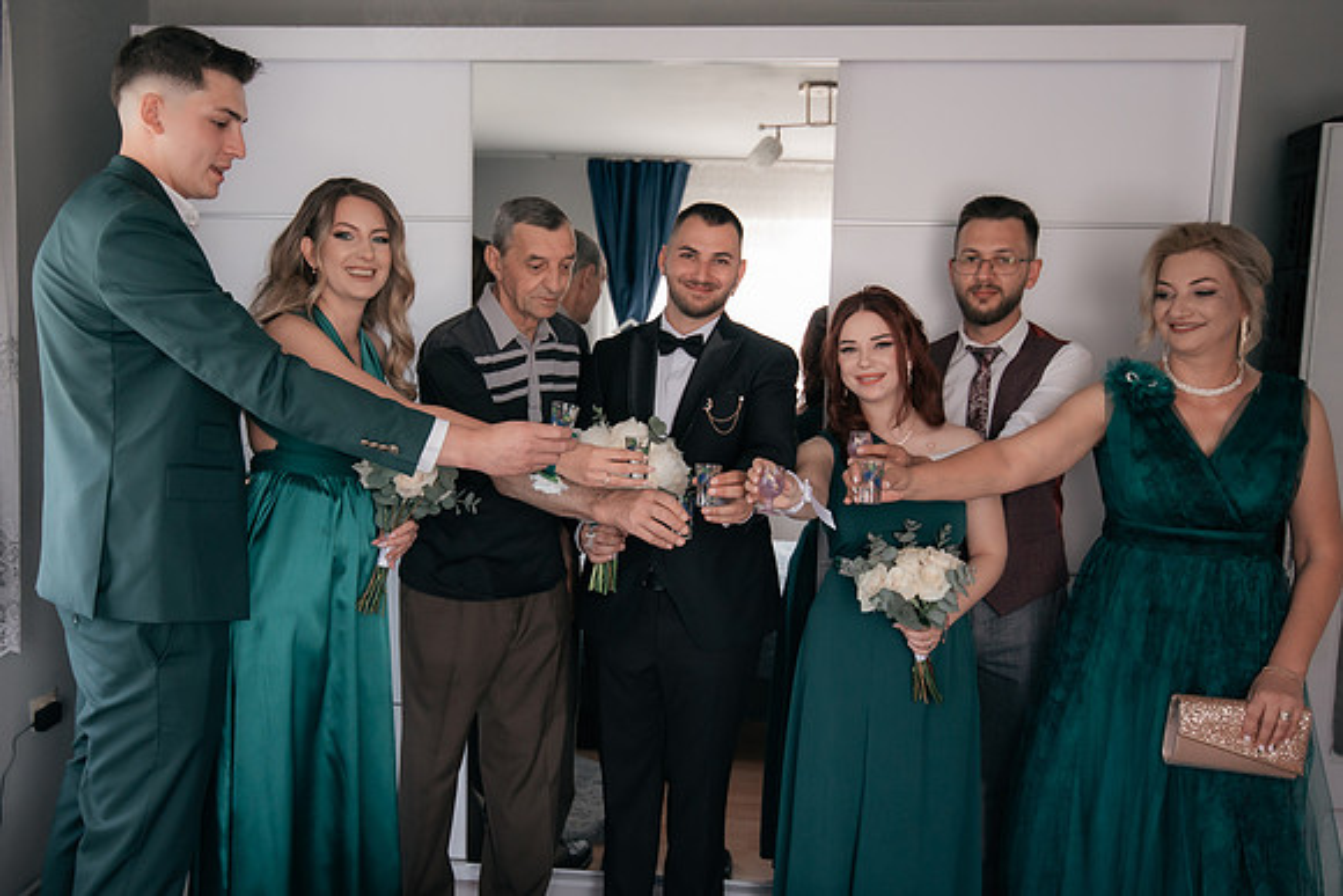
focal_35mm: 32
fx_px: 1180
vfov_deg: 41.6
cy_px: 473
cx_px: 597
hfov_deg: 59.1
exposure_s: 1/250
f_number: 2.8
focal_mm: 24
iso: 1250
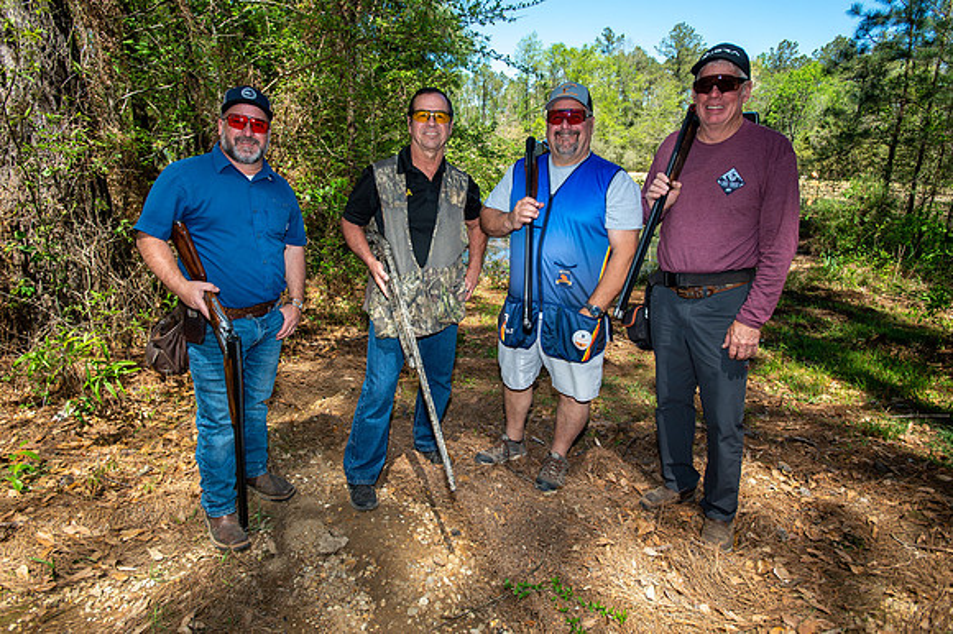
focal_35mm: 22
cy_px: 317
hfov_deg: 78.6
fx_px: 582
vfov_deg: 57.2
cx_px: 476
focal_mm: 22
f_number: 5
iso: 100
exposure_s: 1/250
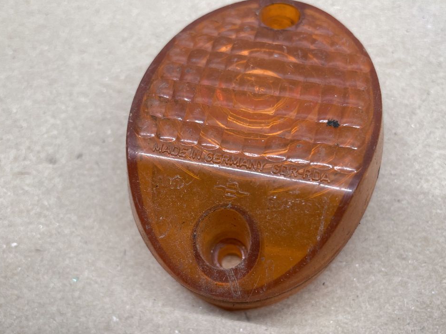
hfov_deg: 55.3
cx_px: 225
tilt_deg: -69.0
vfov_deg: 42.9
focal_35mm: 33
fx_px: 425
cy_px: 177
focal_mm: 4.2
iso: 80
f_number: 1.6
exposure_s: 1/100
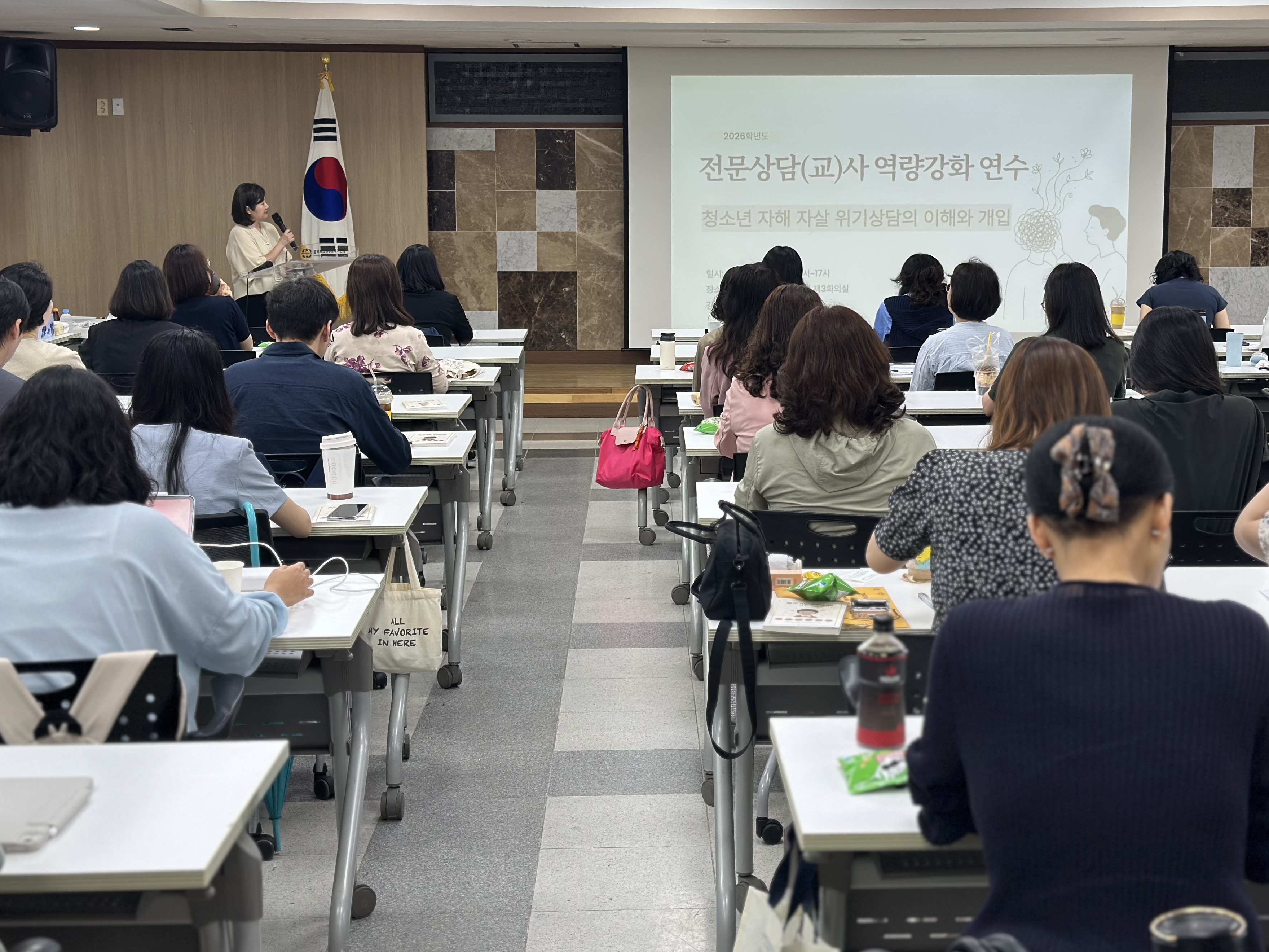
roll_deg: +0.2
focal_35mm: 55
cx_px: 720
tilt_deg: -6.4
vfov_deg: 26.5
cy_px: 412
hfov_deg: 34.9
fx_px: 2016
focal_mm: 6.86
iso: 100
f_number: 1.78
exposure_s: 1/120
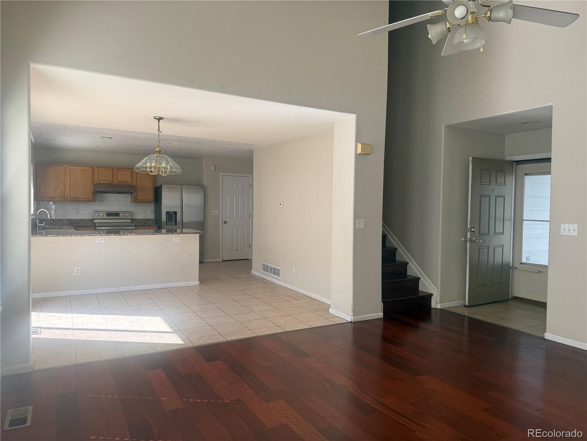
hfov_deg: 71.6
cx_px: 294
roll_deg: -1.0
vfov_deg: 56.8
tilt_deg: -1.1
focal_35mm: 24
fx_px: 407
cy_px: 220
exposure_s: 1/391
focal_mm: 6.76
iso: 100
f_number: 1.78
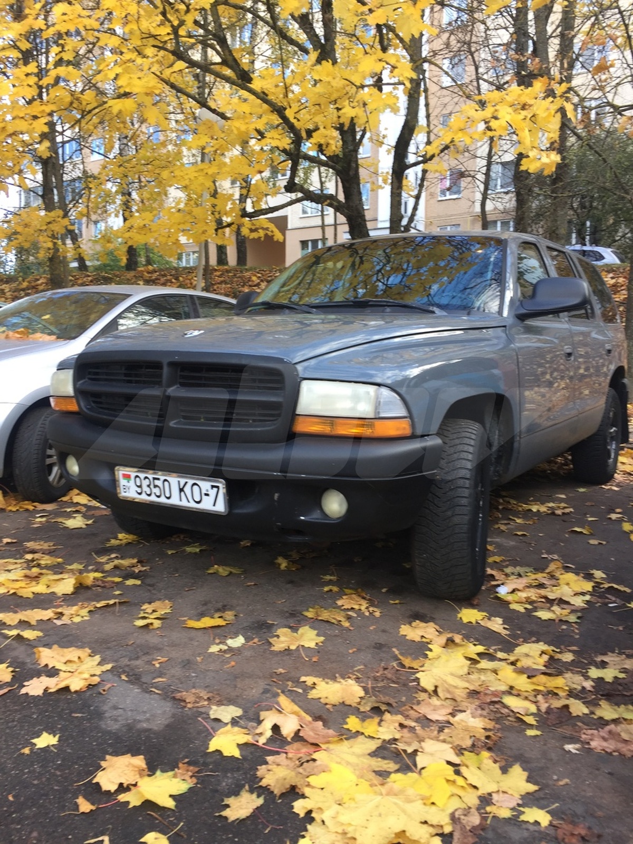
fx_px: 707
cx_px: 316
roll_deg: -0.2
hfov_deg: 48.2
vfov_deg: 61.7
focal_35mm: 29
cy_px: 422
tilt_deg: -3.6
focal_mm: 4.15
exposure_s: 1/101
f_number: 2.2
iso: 32
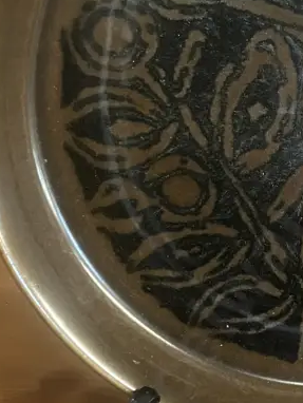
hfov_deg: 18.9
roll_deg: -2.3
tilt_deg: -25.6
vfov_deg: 26.0
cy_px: 178
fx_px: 874
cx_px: 326
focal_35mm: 75
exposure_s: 1/25
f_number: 1.8
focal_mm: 3.99
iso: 640
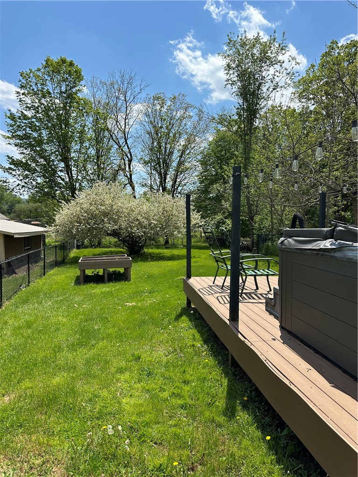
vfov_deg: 71.6
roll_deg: -1.0
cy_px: 238
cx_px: 179
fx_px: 331
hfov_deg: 56.8
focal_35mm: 24
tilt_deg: -2.2
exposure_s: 1/4348
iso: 80
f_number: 1.78
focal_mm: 6.86
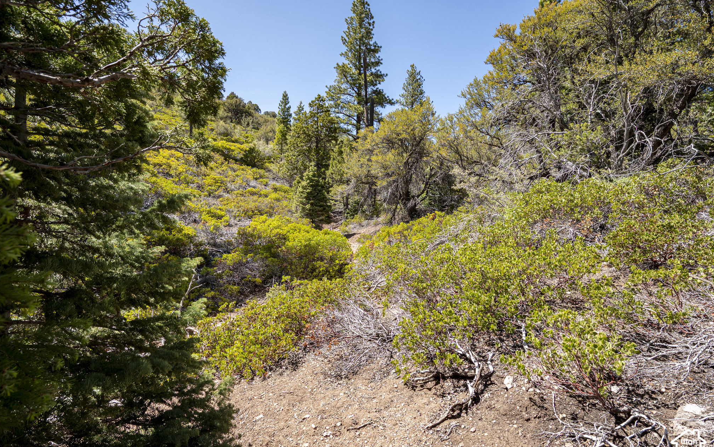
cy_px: 230
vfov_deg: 68.0
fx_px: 331
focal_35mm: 17
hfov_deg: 94.4
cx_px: 356
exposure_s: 1/320
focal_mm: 16.5
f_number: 8
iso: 320
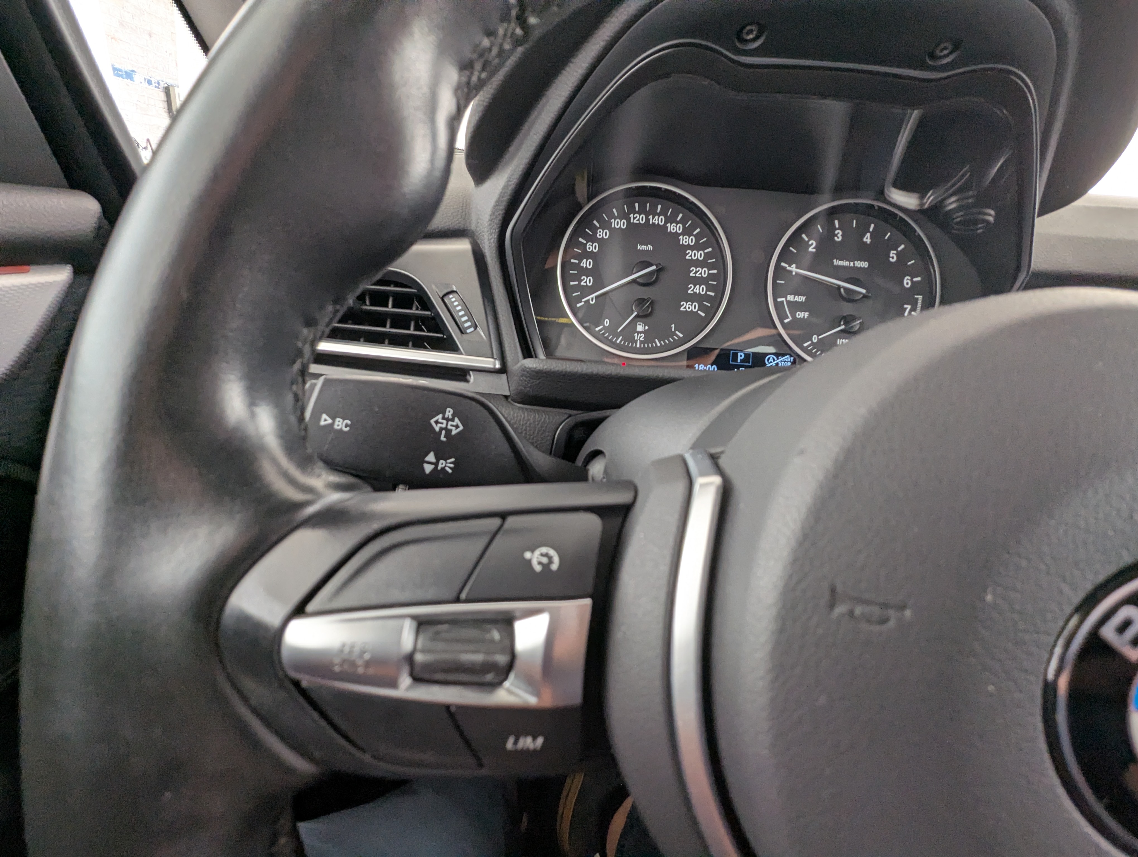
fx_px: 527
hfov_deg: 94.4
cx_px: 569
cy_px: 428
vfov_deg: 78.2
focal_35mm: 16
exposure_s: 1/46.7
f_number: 2.2
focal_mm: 2.35
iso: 221
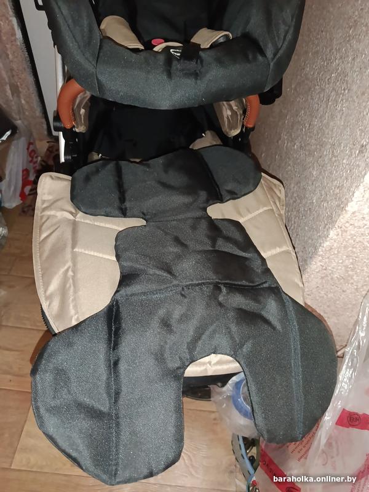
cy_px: 246
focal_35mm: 24
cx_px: 184
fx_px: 341
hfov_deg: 56.8
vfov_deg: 71.6
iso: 4000
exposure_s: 1/20
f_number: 1.7
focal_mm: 5.24
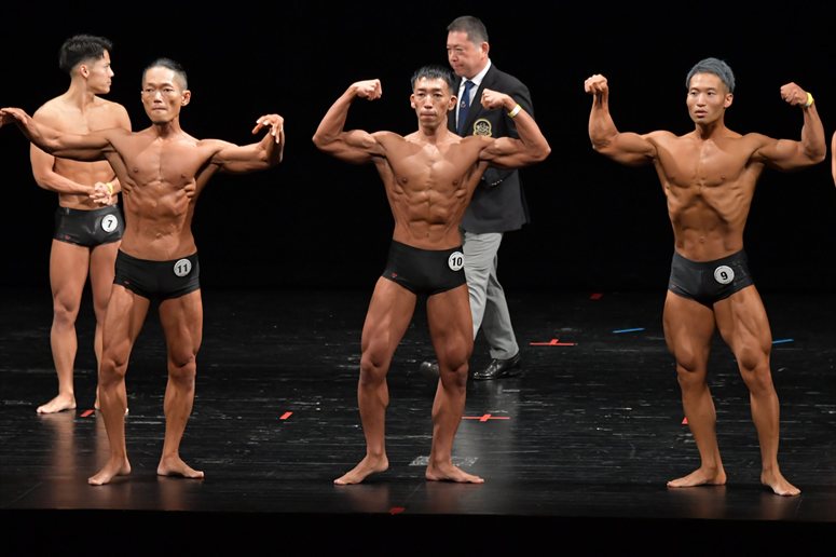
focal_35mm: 225
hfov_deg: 9.2
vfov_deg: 6.1
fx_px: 5223
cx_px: 418
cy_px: 278
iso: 3200
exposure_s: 1/400
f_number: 5.6
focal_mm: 150
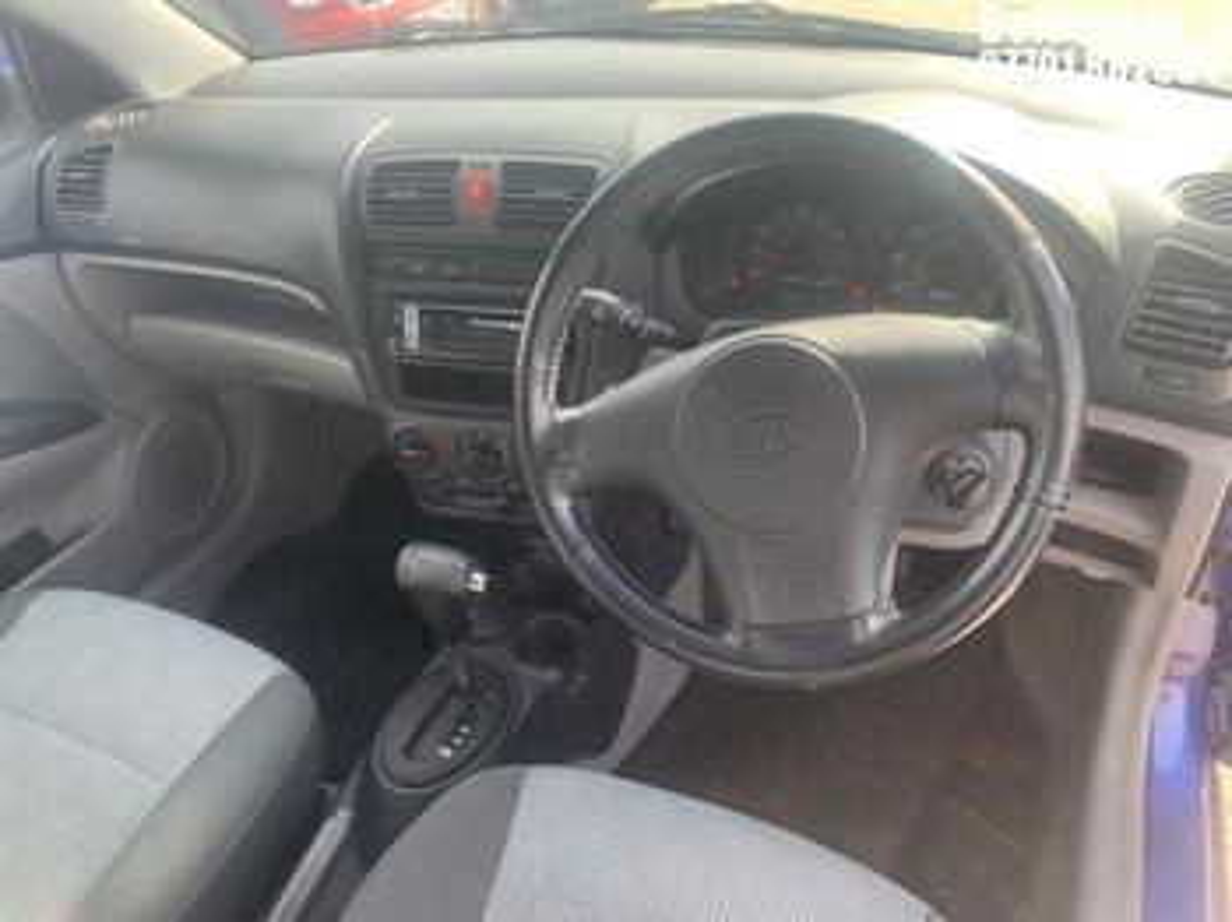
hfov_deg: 67.3
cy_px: 461
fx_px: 925
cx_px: 616
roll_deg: +6.3
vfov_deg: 53.0
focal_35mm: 26
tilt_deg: -36.1
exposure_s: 1/122
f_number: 1.8
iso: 25
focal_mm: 4.25
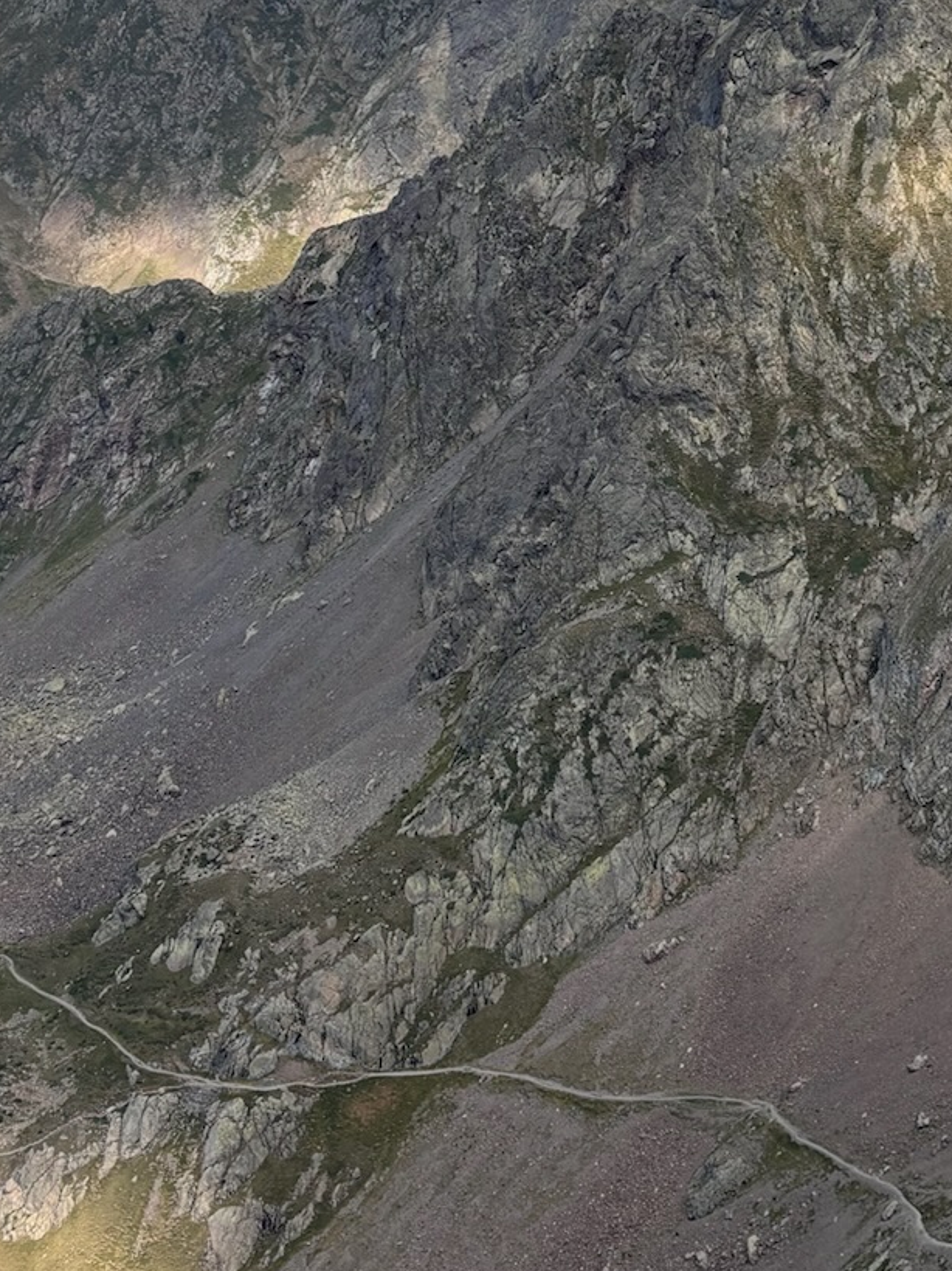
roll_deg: -0.9
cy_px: 286
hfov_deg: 22.4
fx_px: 2384
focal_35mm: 65
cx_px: 665
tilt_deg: -10.8
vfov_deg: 29.3
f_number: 1.6
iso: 50
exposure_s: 1/2342
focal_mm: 5.96
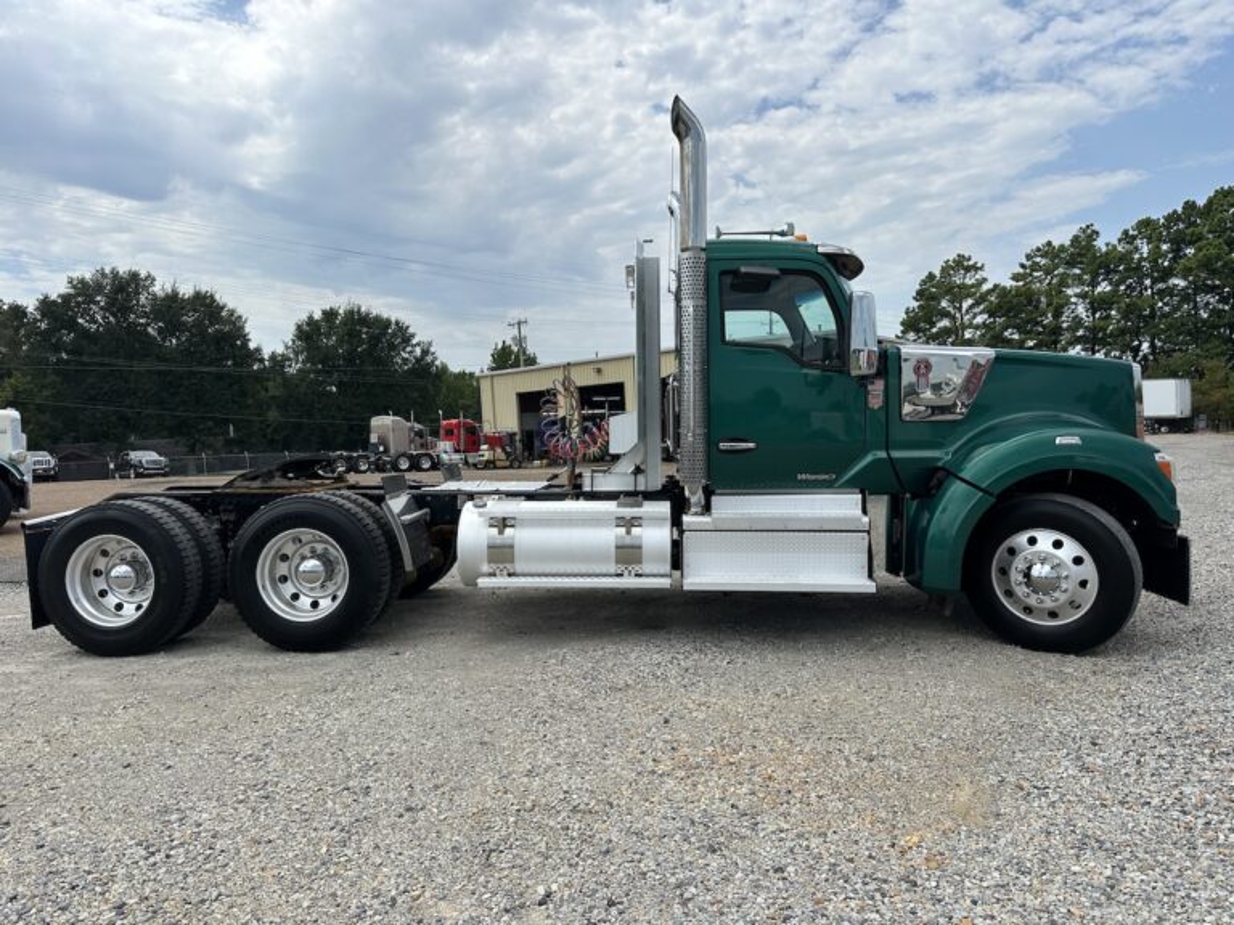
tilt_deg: -2.3
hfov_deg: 71.6
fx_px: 856
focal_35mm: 24
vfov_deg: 56.8
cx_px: 617
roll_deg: +2.4
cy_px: 462
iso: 80
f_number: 1.78
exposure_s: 1/6211
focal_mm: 6.86
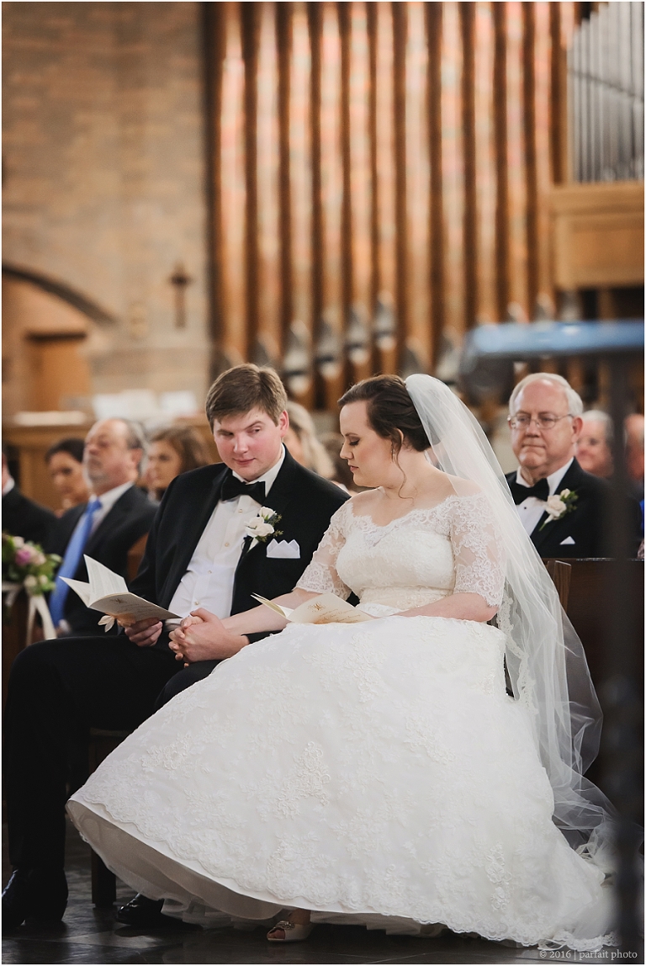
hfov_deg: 8.9
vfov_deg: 13.2
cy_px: 483
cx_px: 323
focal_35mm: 155
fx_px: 4162
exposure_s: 1/400
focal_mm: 155
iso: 4000
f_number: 2.8
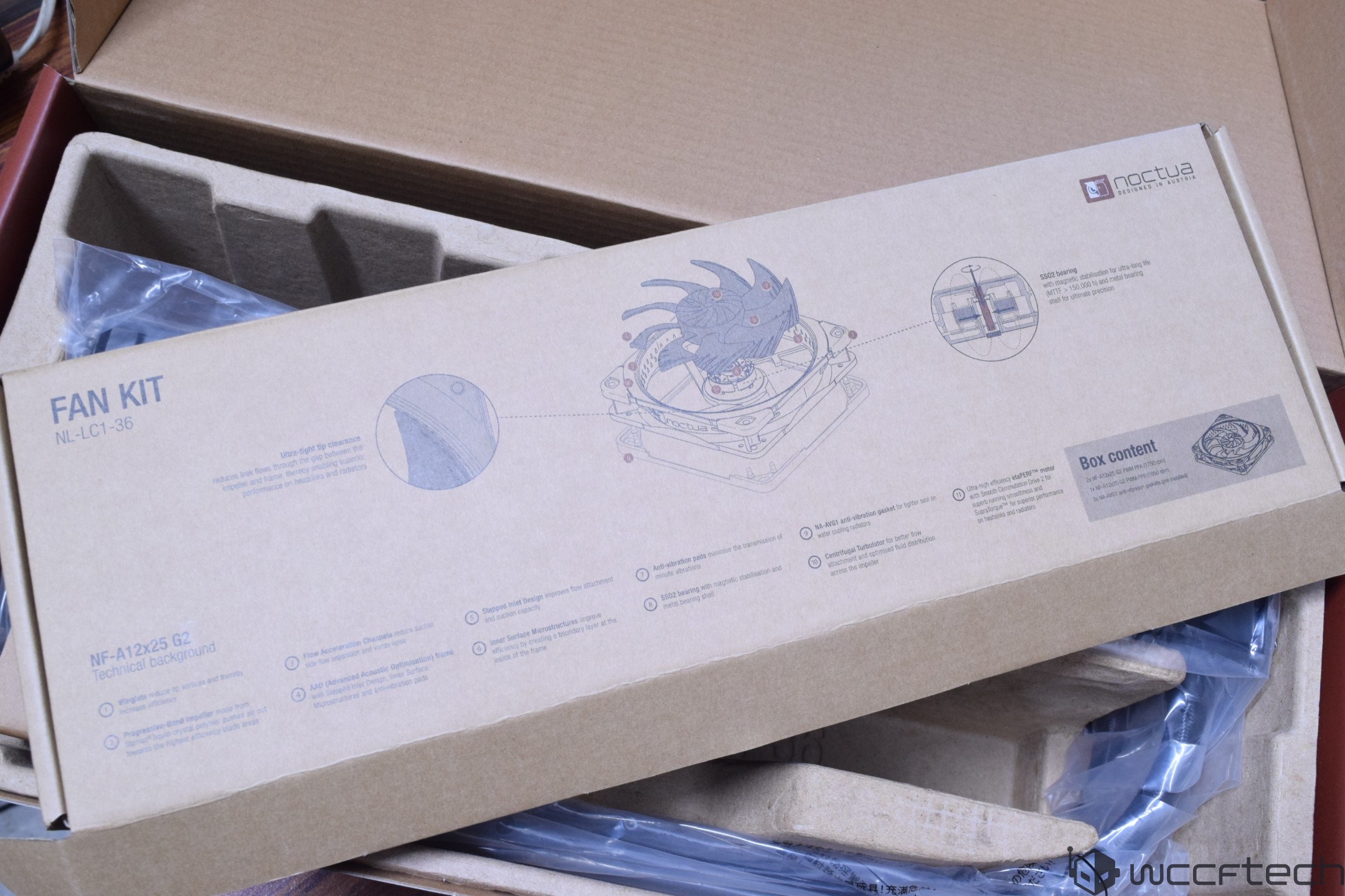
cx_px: 672
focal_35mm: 36
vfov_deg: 36.9
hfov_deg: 53.1
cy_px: 448
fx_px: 1345
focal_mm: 24
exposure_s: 1/8
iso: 1600
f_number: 11
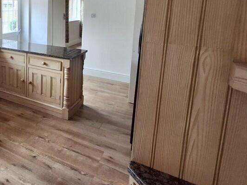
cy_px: 39
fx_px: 221
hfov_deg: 50.1
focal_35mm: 31
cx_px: 14
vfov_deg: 43.4
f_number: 2.2
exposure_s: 1/120
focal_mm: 1.64
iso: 50
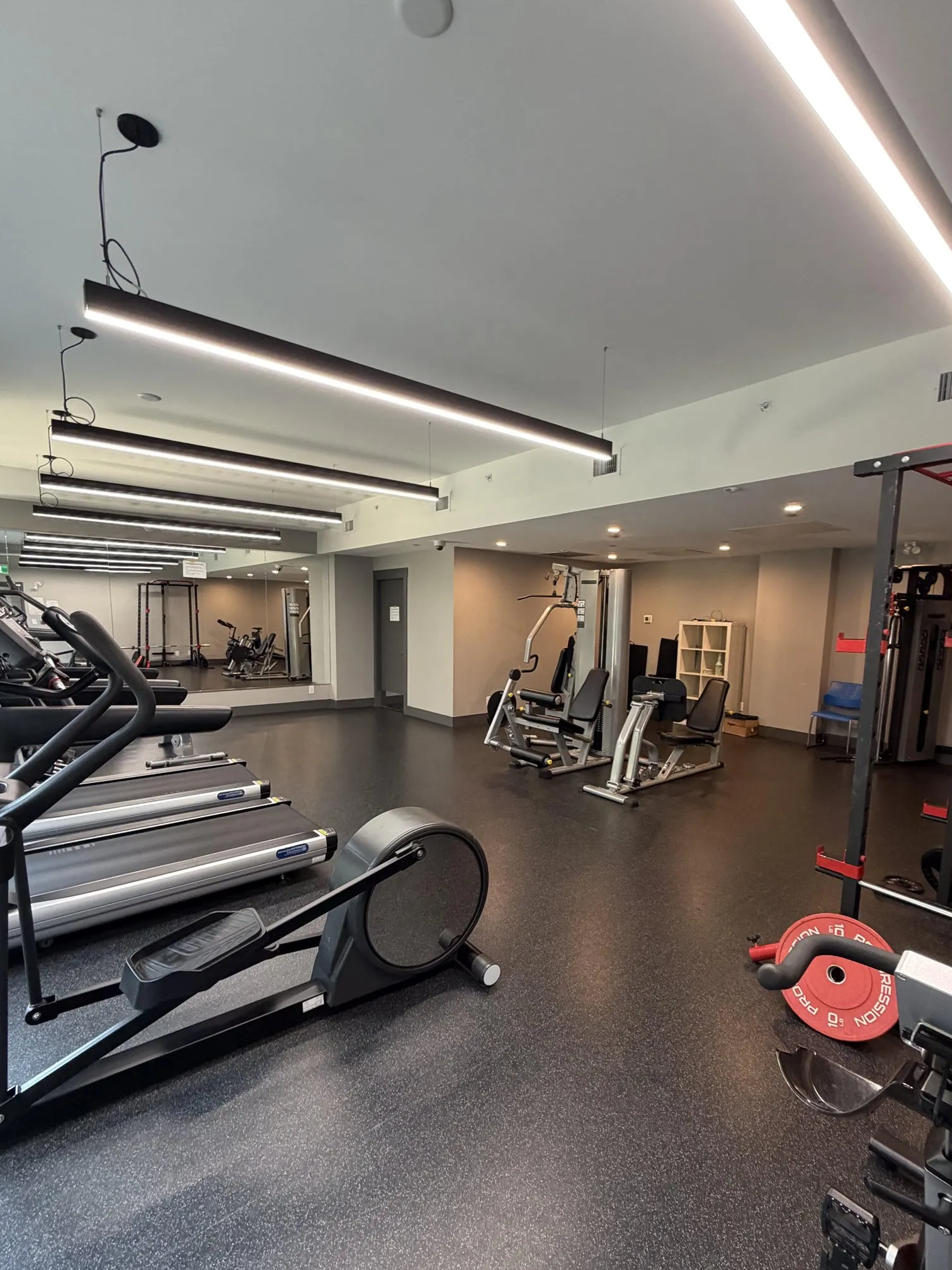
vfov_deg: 94.2
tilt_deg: -7.5
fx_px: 587
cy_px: 692
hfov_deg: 78.1
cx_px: 495
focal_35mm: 16
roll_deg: -2.4
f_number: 2.2
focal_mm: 2.22
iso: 250
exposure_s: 1/60
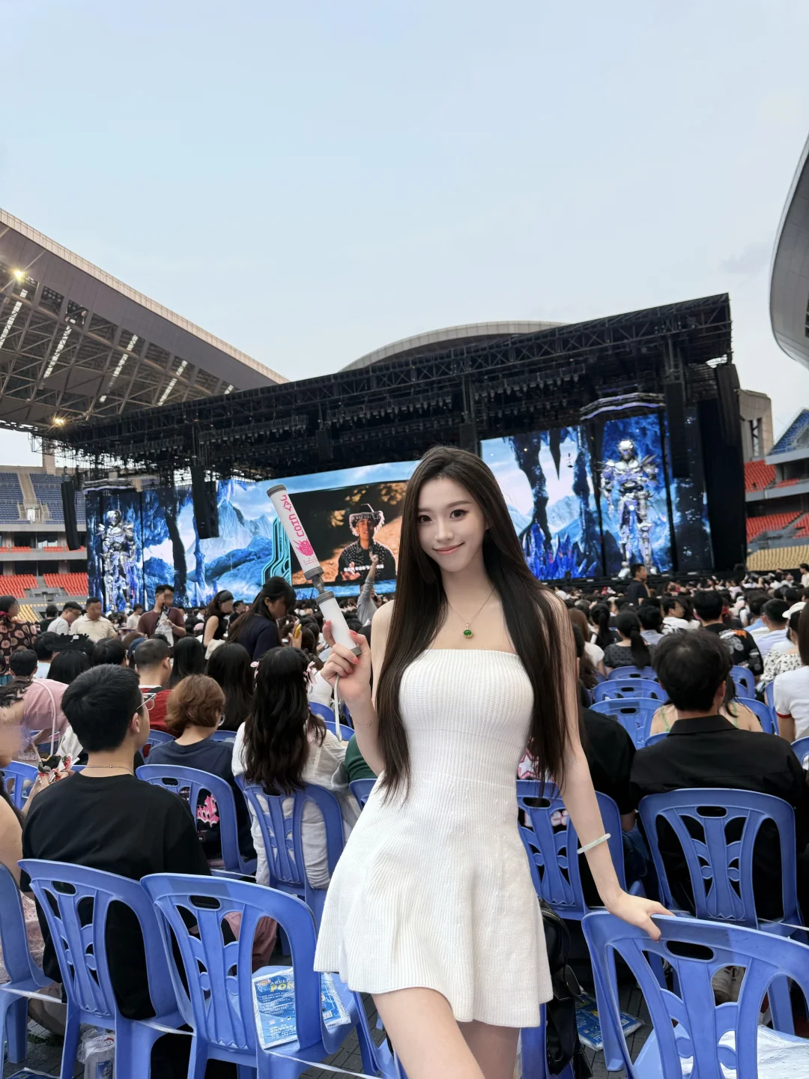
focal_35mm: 24
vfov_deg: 71.6
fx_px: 748
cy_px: 540
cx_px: 404
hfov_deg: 56.8
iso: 100
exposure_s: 1/100
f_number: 1.78
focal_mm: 6.76
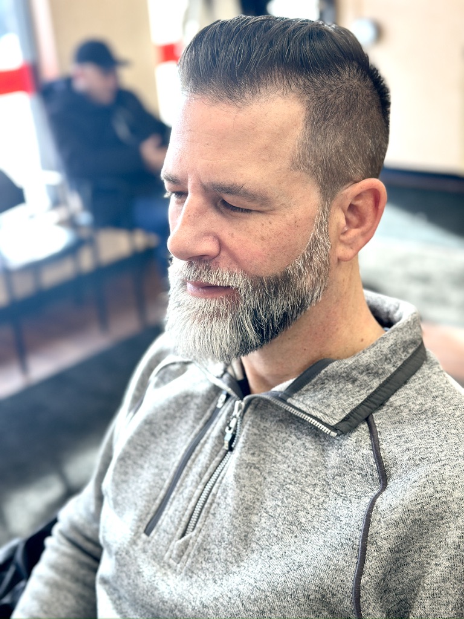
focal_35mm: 48
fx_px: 858
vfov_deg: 39.7
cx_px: 232
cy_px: 310
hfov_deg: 30.3
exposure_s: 1/120
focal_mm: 6.86
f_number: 1.78
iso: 64
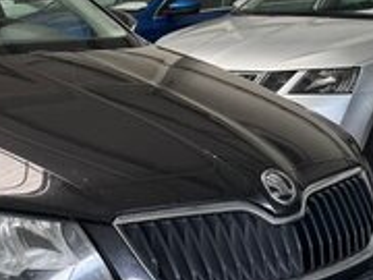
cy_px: 143
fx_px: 700
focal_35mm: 65
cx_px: -44
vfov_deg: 22.6
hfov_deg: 27.2
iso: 80
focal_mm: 6.76
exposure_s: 1/121
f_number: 1.78
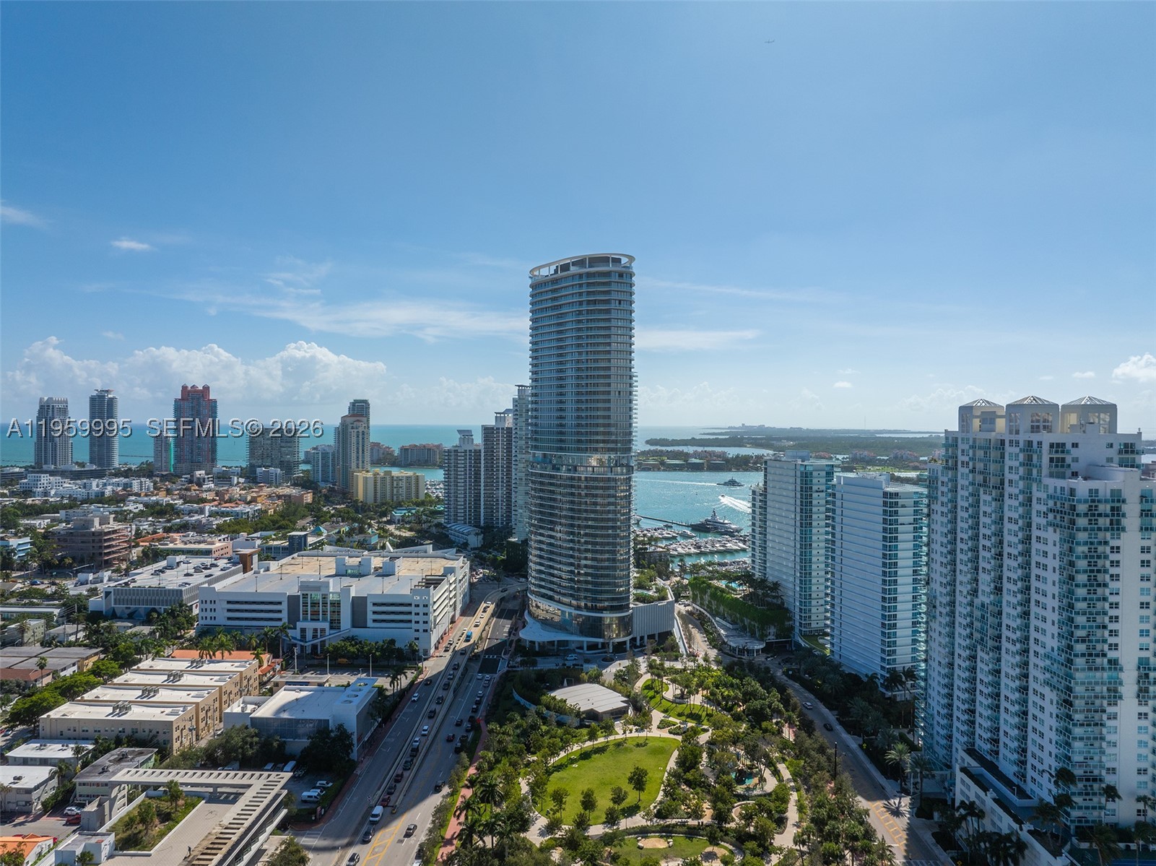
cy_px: 433
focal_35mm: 24
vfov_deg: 56.8
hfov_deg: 71.6
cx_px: 578
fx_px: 801
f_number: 5.6
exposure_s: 1/1000
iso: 100
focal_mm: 12.29
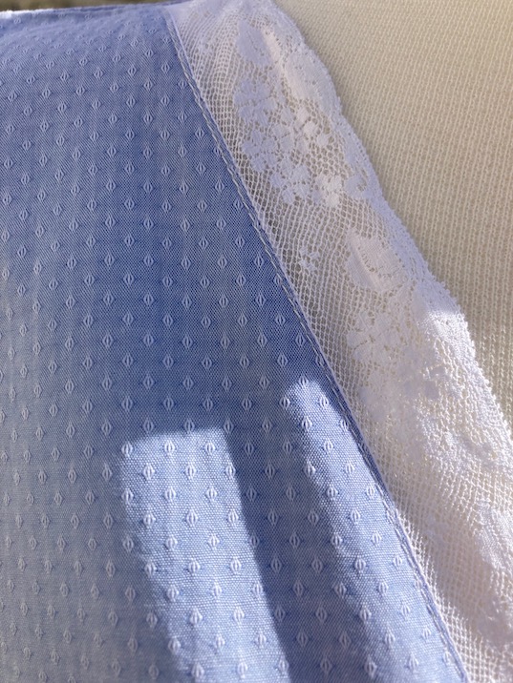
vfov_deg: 63.4
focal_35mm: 28
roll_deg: -4.5
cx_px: 256
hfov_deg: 49.7
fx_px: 553
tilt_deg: -19.0
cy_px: 342
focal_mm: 3.99
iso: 20
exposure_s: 1/3472
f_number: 1.8
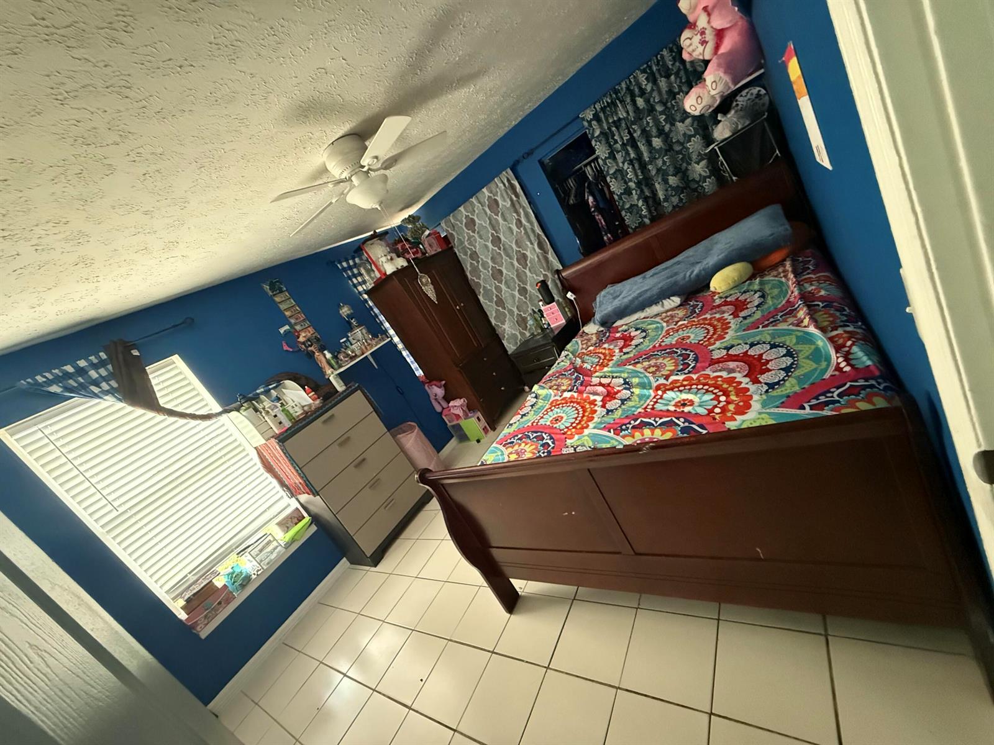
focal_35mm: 14
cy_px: 372
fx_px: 402
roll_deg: +31.5
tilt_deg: -13.6
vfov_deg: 85.7
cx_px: 497
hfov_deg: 102.1
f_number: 2.2
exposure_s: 1/40
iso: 1250
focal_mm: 2.22
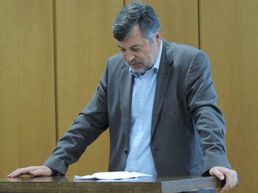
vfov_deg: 6.8
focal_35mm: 220
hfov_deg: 9.0
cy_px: 93
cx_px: 136
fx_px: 1639
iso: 800
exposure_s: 1/5
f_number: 4.6
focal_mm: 35.6
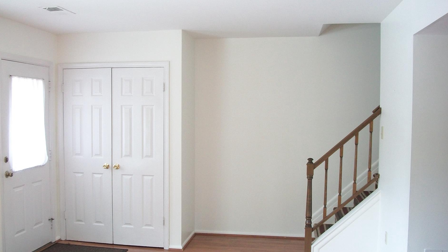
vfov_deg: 31.1
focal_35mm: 38
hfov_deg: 52.8
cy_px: 147
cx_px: 213
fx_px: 451
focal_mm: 5.7
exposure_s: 1/30
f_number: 2.9
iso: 160
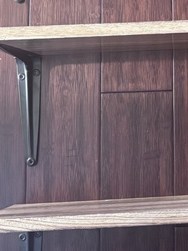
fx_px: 645
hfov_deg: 15.9
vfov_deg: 21.4
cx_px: 235
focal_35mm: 89
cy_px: 14
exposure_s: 1/39
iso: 640
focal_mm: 5.96
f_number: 1.6
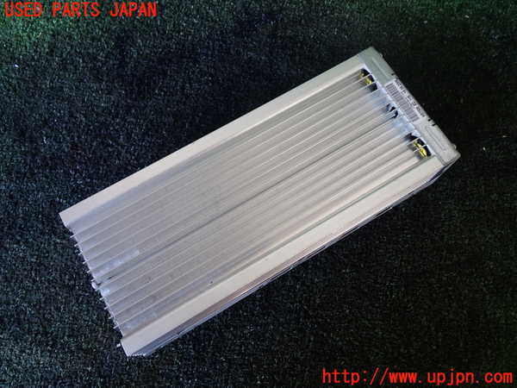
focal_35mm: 30
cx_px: 258
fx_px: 448
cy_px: 194
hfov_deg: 60.0
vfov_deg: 46.8
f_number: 2.3
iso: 200
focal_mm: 5.4
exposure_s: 1/50
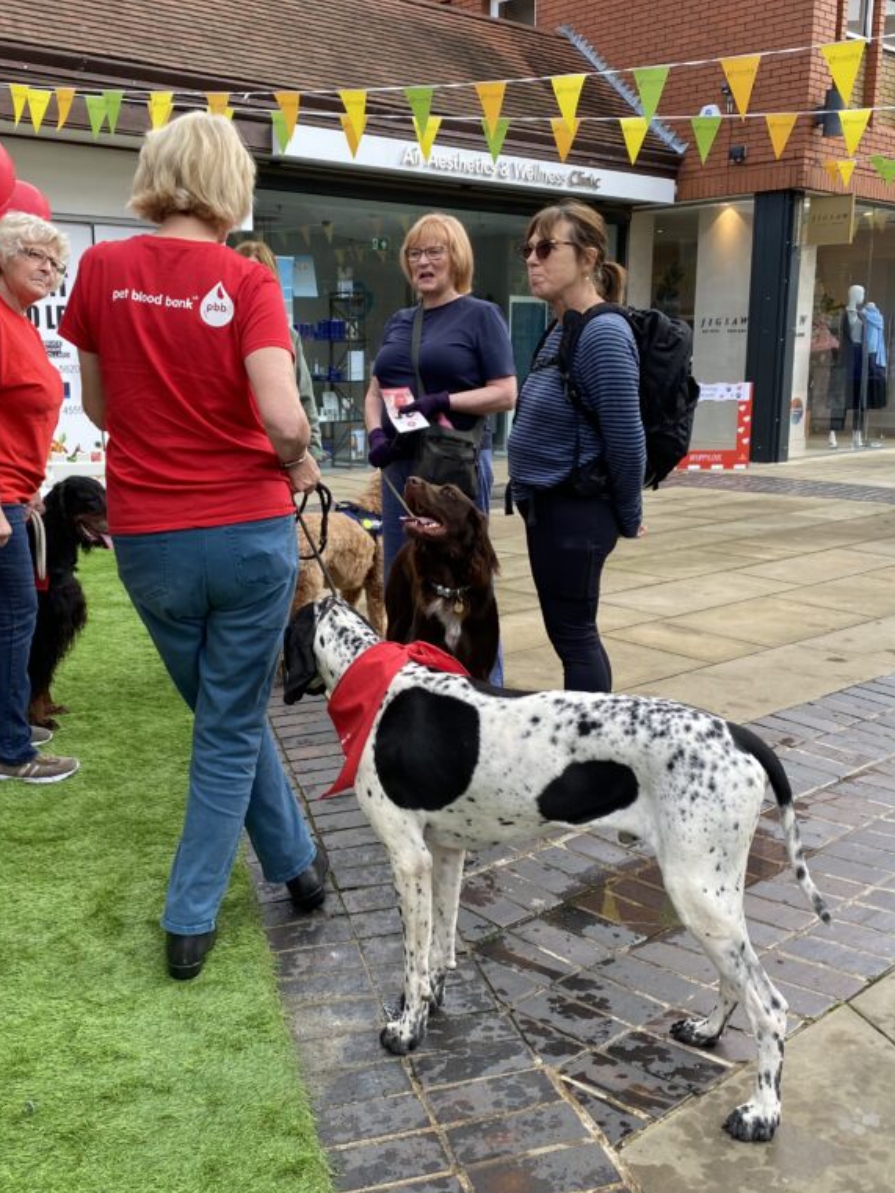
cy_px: 600
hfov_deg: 40.6
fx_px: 1206
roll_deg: +0.0
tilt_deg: -11.2
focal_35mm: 35
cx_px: 384
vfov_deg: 52.6
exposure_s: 1/401
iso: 32
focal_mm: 4.25
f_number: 1.8
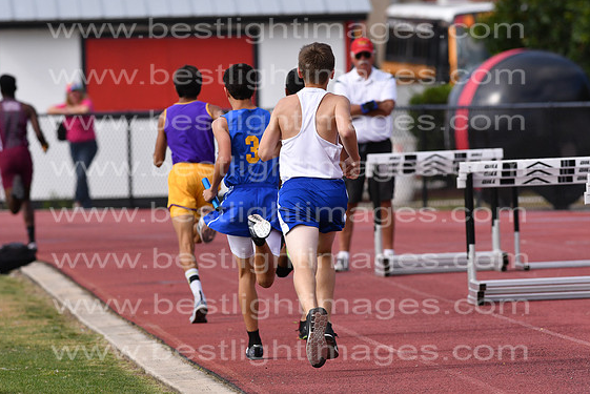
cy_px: 192
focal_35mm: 465
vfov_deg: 3.0
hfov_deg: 4.4
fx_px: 7627
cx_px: 290
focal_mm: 300
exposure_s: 1/2000
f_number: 5.6
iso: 400
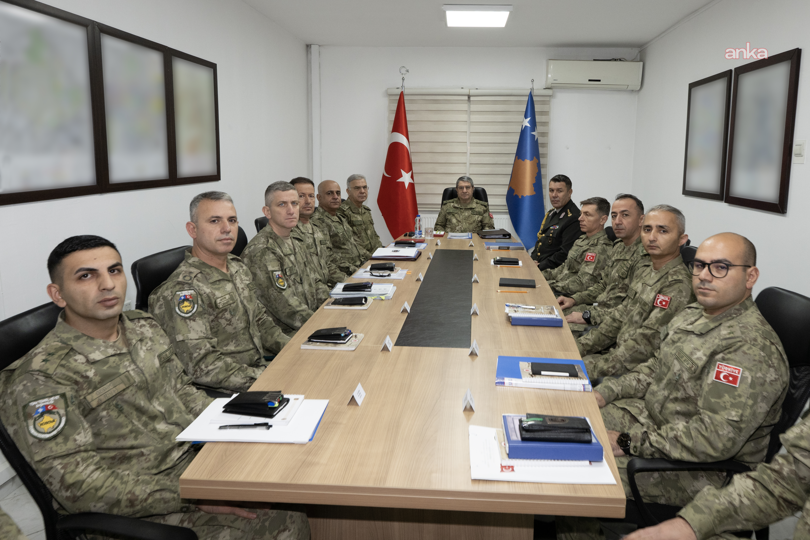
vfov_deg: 79.2
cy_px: 270
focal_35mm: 14
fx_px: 326
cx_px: 405
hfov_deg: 102.3
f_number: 5.6
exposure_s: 1/60
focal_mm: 14.5
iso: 400
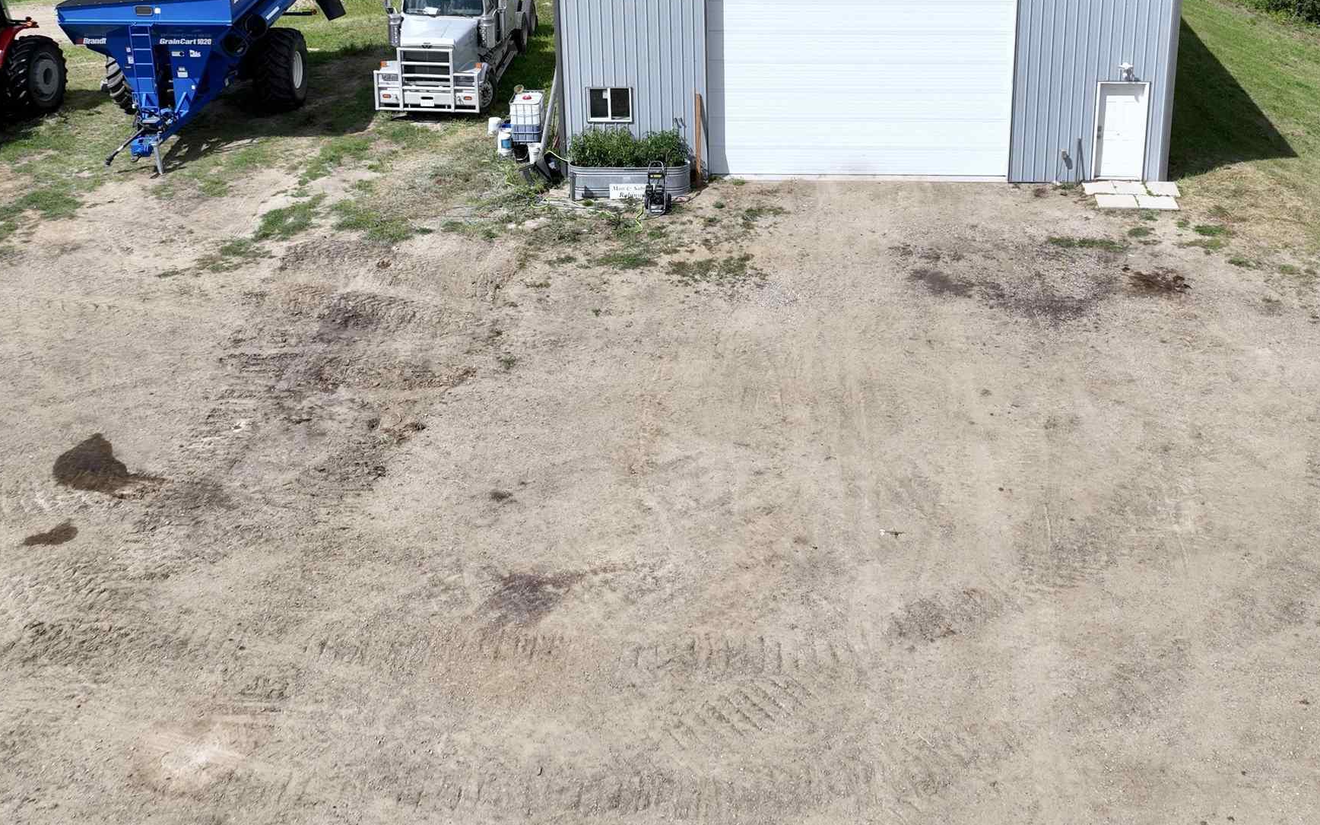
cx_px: 769
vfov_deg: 27.9
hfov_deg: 44.2
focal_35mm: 45
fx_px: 1619
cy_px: 135
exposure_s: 1/1600
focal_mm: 12.29
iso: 100
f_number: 2.8
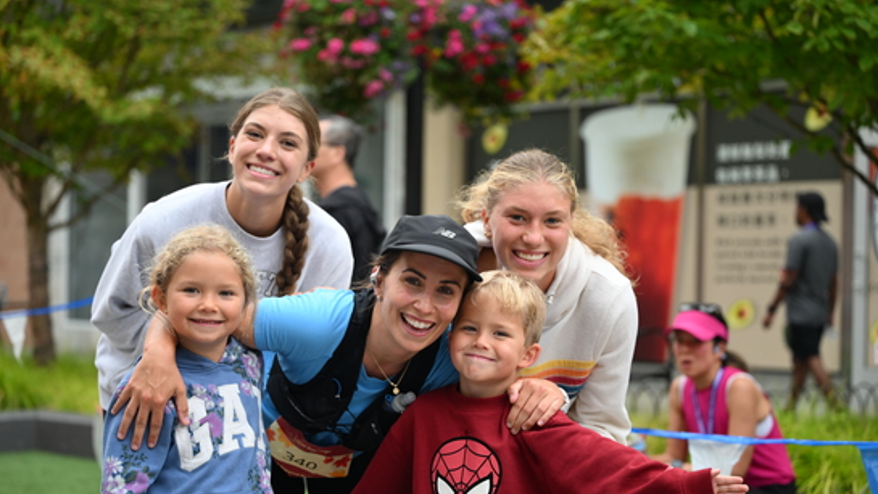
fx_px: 1723
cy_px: 282
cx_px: 441
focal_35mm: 74
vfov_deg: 16.3
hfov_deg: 28.6
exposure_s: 1/1600
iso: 640
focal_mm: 70
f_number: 2.8
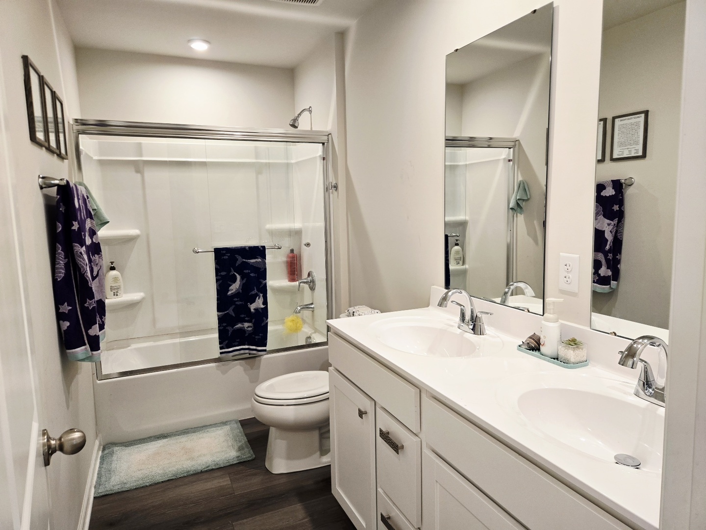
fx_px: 469
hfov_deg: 73.9
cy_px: 265
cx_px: 353
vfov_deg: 58.9
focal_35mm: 23
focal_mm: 5.4
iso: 125
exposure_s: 1/120
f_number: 1.8
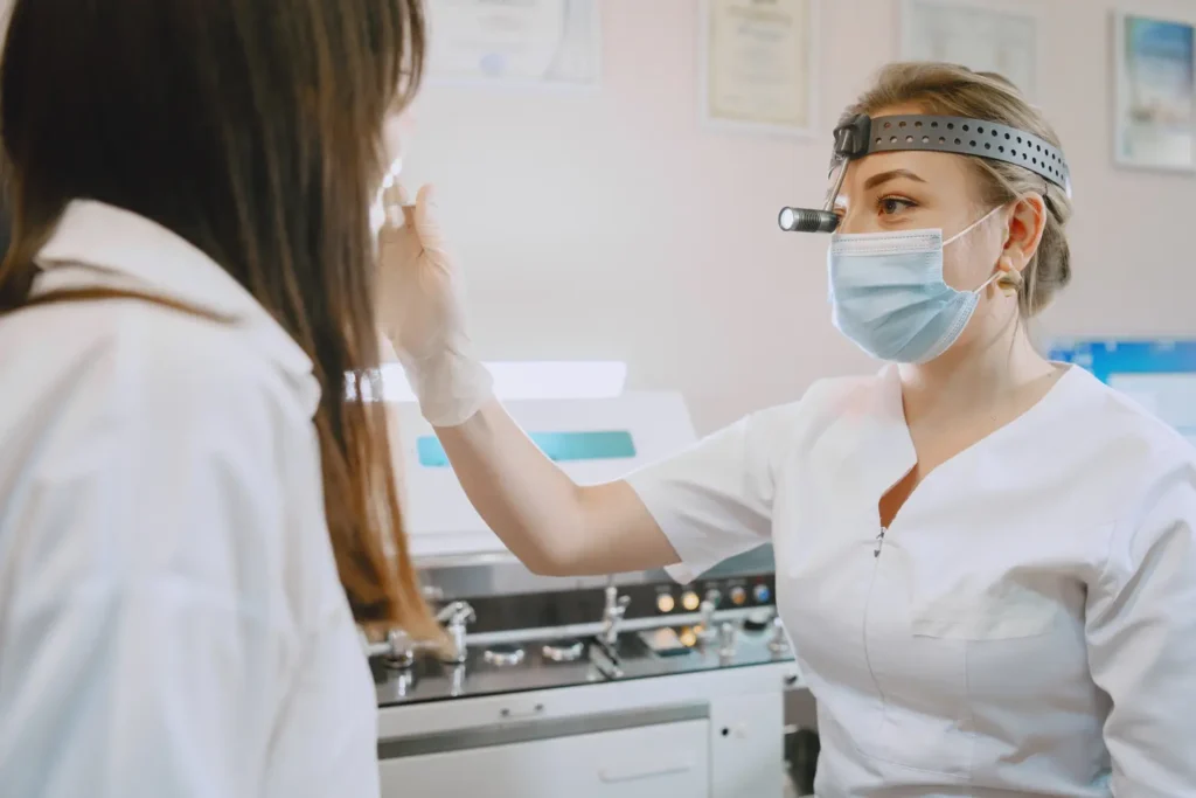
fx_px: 1163
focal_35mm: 35
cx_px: 598
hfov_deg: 54.4
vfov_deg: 37.9
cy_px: 399
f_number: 2.5
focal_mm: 35
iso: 500
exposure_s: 1/250
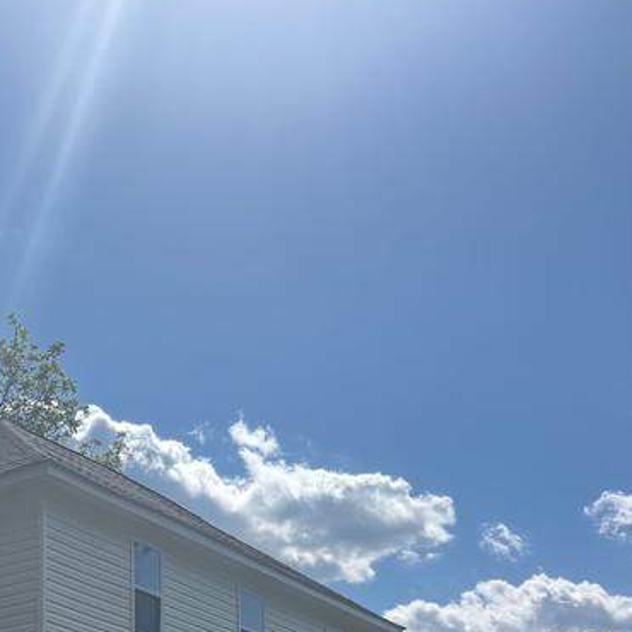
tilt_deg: +3.4
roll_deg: +0.4
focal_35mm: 62
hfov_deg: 26.0
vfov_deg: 23.9
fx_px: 1281
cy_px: 849
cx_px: -34
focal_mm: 6.76
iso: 80
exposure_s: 1/7937
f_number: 1.78
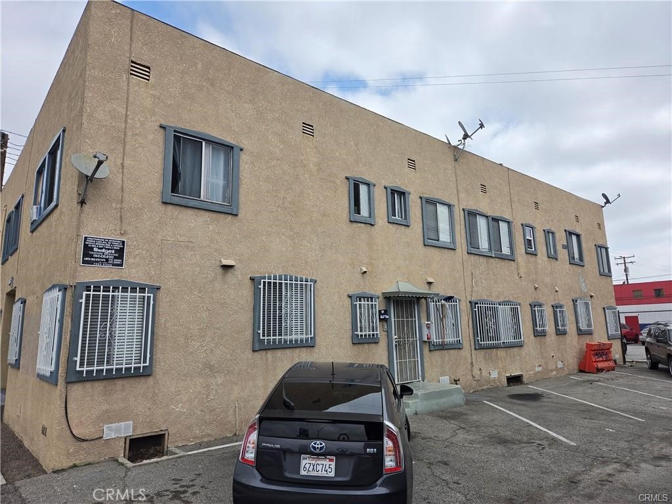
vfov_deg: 58.9
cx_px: 336
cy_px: 252
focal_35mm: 23
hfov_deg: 73.9
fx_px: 446
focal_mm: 5.4
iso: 80
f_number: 1.8
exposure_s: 1/4899
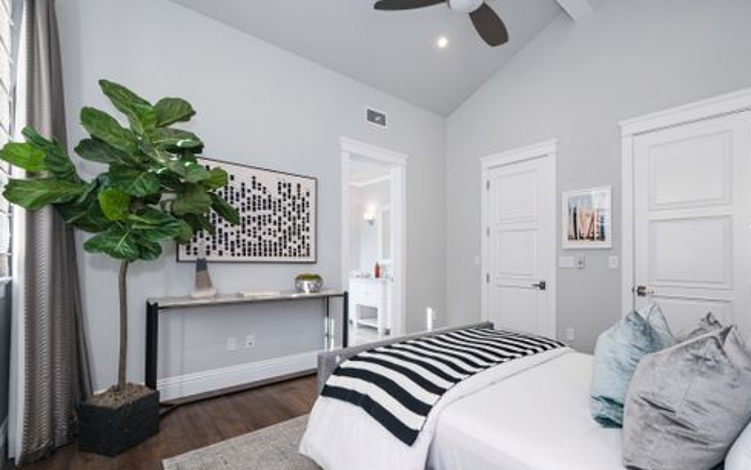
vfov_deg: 69.3
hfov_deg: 95.9
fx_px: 339
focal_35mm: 17
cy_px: 260
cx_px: 390
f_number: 8
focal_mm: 15.5
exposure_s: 1/13
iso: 200
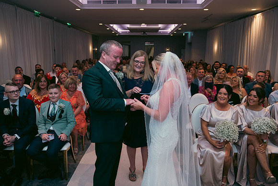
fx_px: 224
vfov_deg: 45.0
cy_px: 93
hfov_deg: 63.6
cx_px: 139
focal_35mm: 29
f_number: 3.5
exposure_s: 1/160
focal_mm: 29
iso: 800
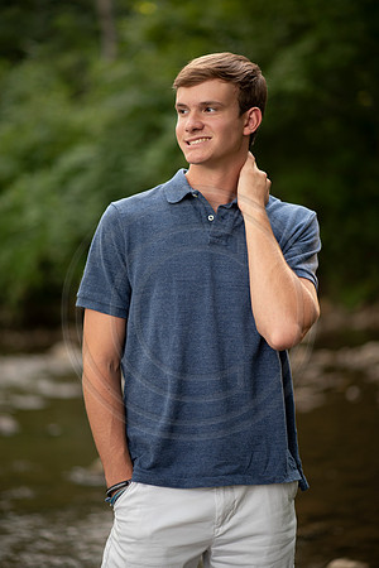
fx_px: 1342
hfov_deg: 16.1
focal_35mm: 85
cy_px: 284
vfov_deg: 23.9
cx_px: 190
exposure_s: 1/250
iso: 125
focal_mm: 85
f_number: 1.8
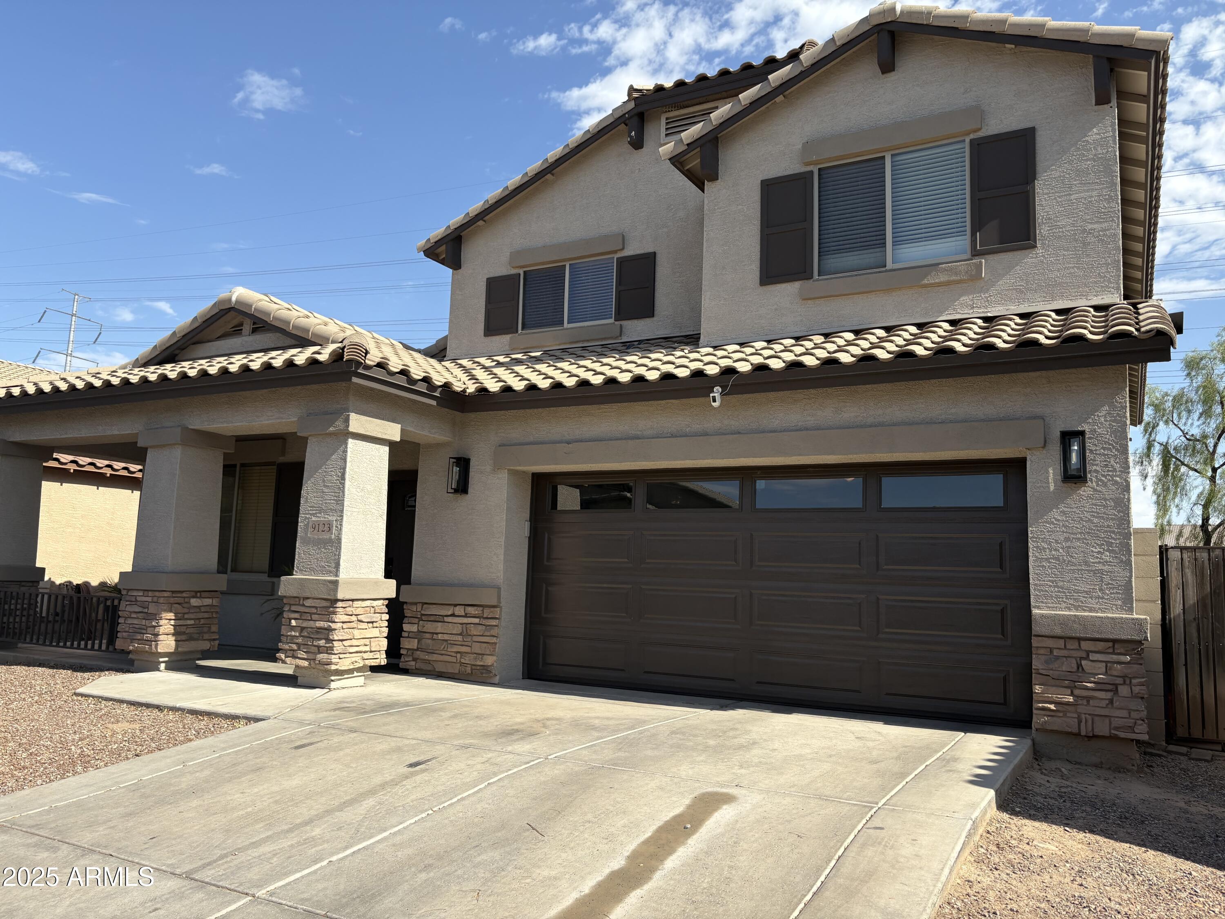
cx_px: 612
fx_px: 920
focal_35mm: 26
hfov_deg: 67.3
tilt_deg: +7.7
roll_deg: -1.6
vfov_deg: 53.1
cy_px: 460
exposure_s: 1/2208
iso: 50
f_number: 1.6
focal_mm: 5.96
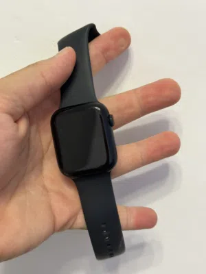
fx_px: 381
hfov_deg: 30.3
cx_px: 103
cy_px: 137
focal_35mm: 48
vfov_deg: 39.7
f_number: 1.78
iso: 250
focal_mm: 6.86
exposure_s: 1/50
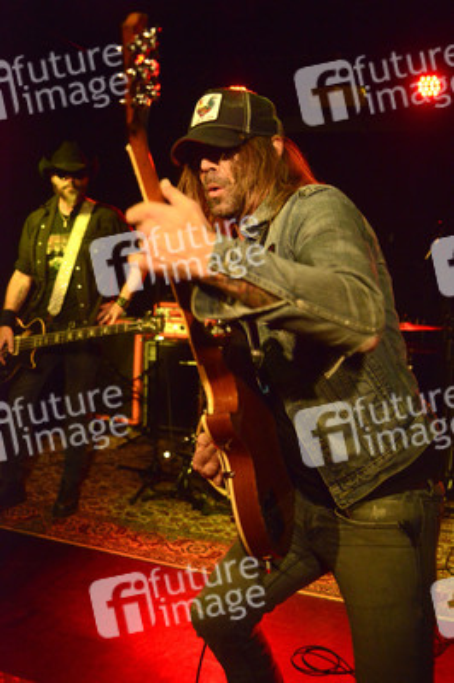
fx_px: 663
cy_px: 342
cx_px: 227
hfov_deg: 37.8
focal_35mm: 35
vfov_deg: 54.5
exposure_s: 1/125
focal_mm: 35
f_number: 3.3
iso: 10159
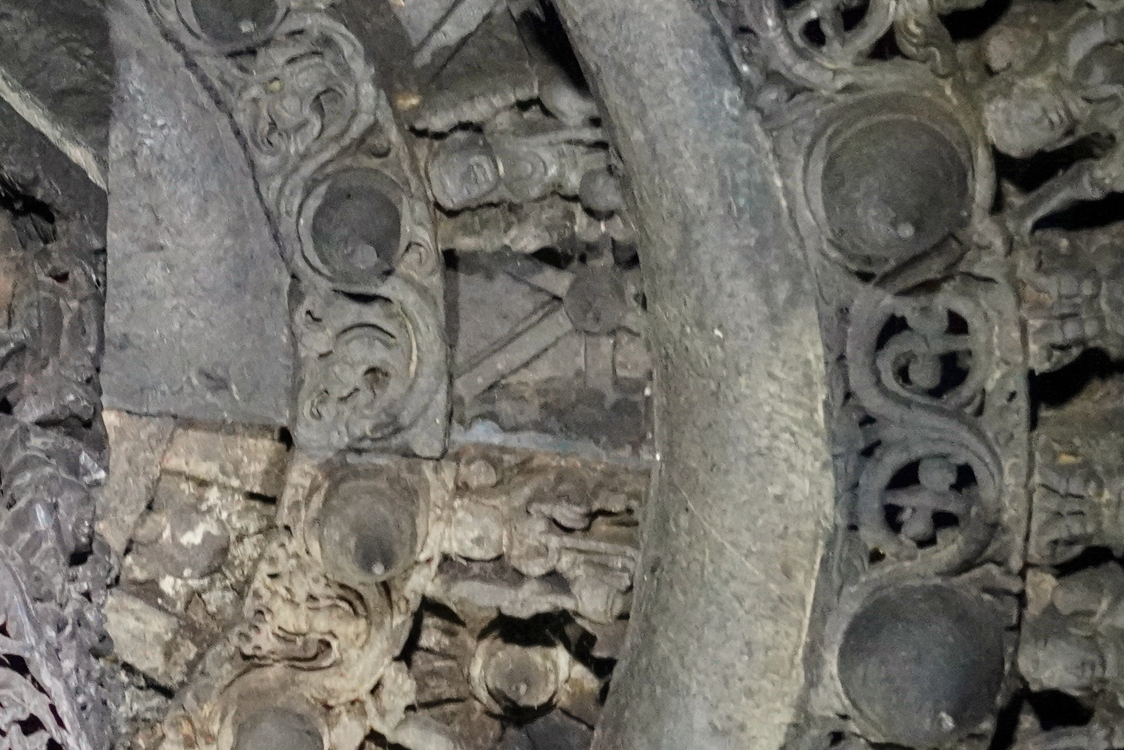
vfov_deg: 5.4
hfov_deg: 8.0
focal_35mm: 254
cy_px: 893
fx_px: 7917
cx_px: -463
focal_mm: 55
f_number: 4.5
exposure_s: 1/80
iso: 6400
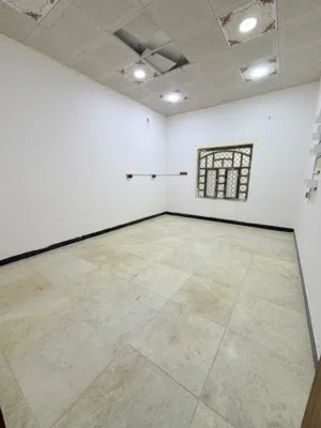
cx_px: 160
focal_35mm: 14
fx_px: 173
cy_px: 214
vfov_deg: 102.1
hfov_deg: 85.7
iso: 125
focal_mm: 2.22
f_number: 2.2
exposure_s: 1/100
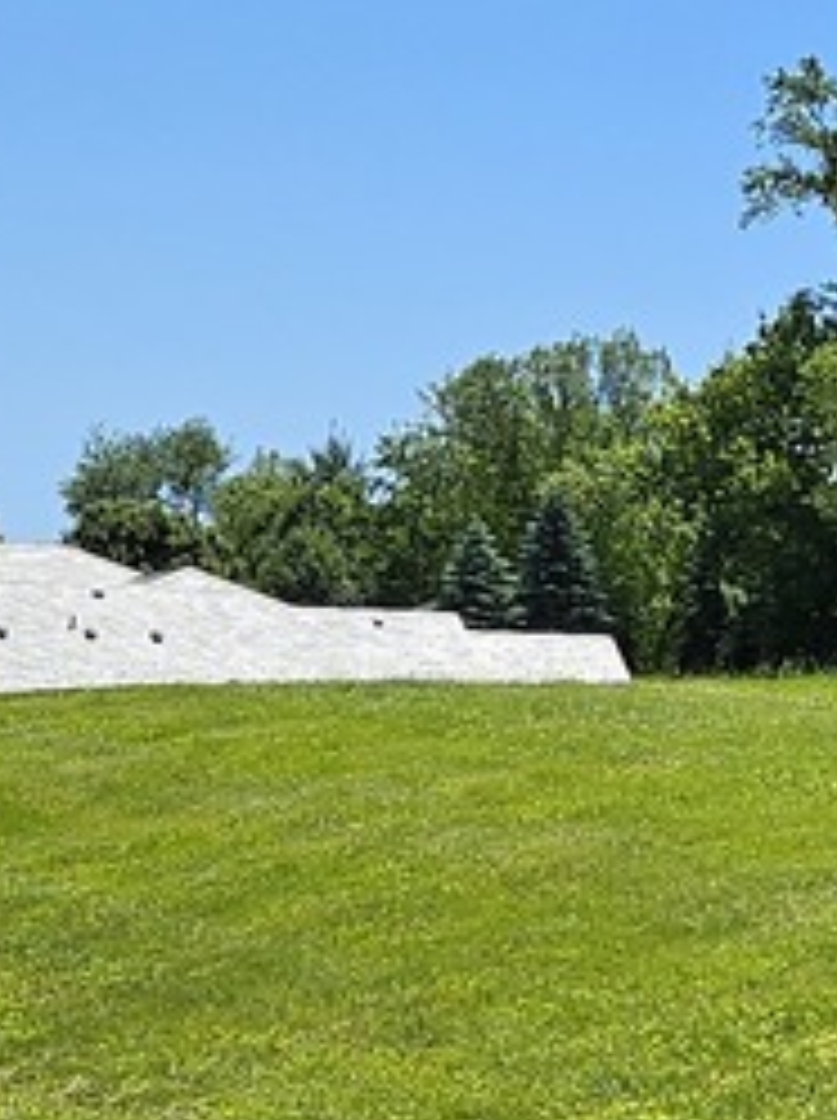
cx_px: 1372
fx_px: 4493
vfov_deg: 14.1
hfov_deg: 10.2
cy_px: 972
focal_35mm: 139
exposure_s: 1/5158
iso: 50
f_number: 1.8
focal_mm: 5
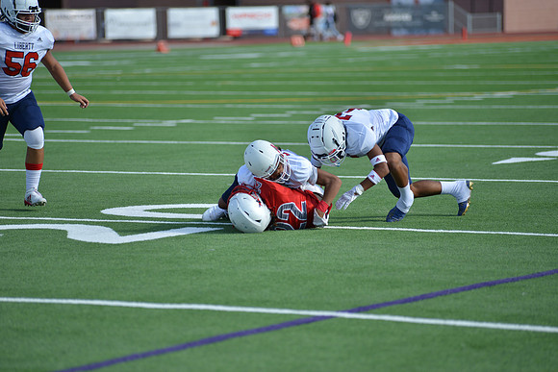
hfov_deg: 11.4
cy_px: 186
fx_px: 2791
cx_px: 279
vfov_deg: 7.6
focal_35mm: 180
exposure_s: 1/1600
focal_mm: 180
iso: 110
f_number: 2.8
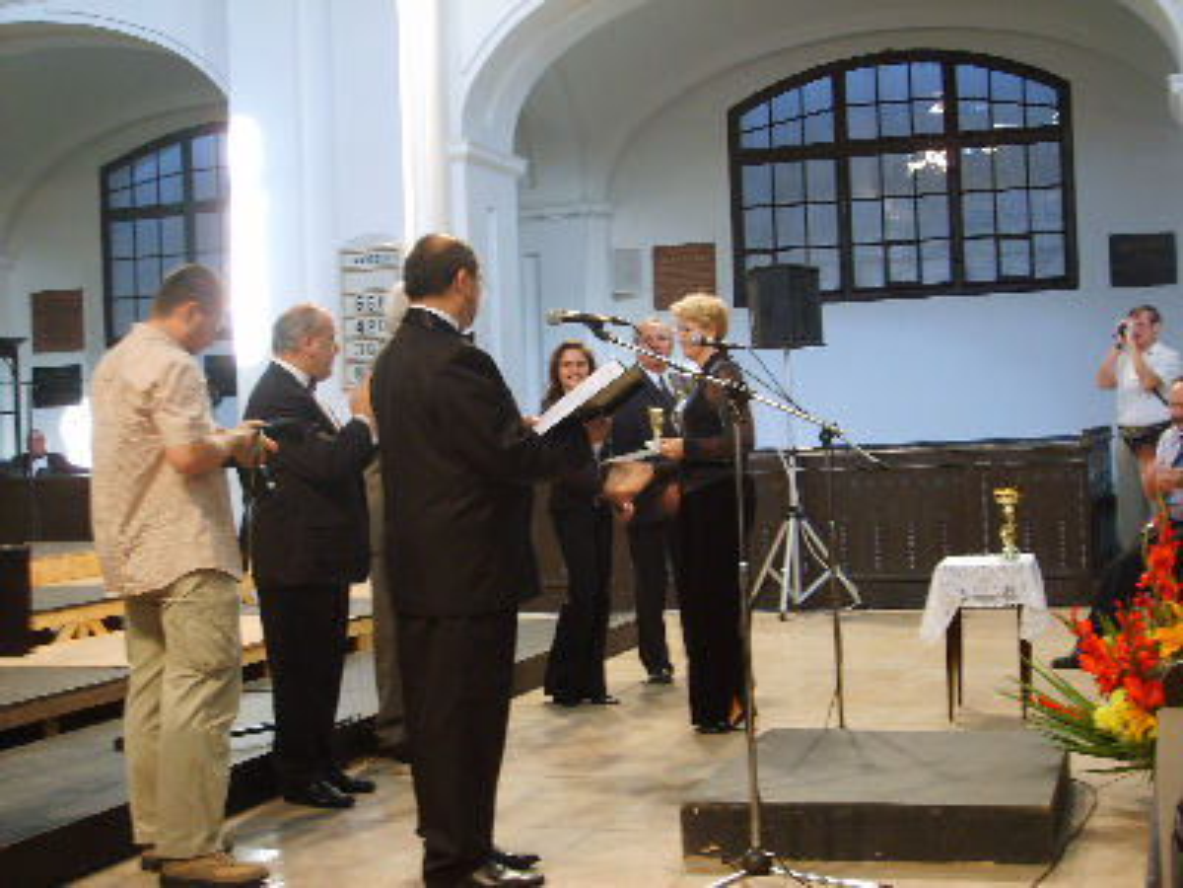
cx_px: 592
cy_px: 444
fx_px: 1777
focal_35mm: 52
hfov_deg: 36.8
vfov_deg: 28.0
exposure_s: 1/10
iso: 139
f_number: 3.3
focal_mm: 8.7
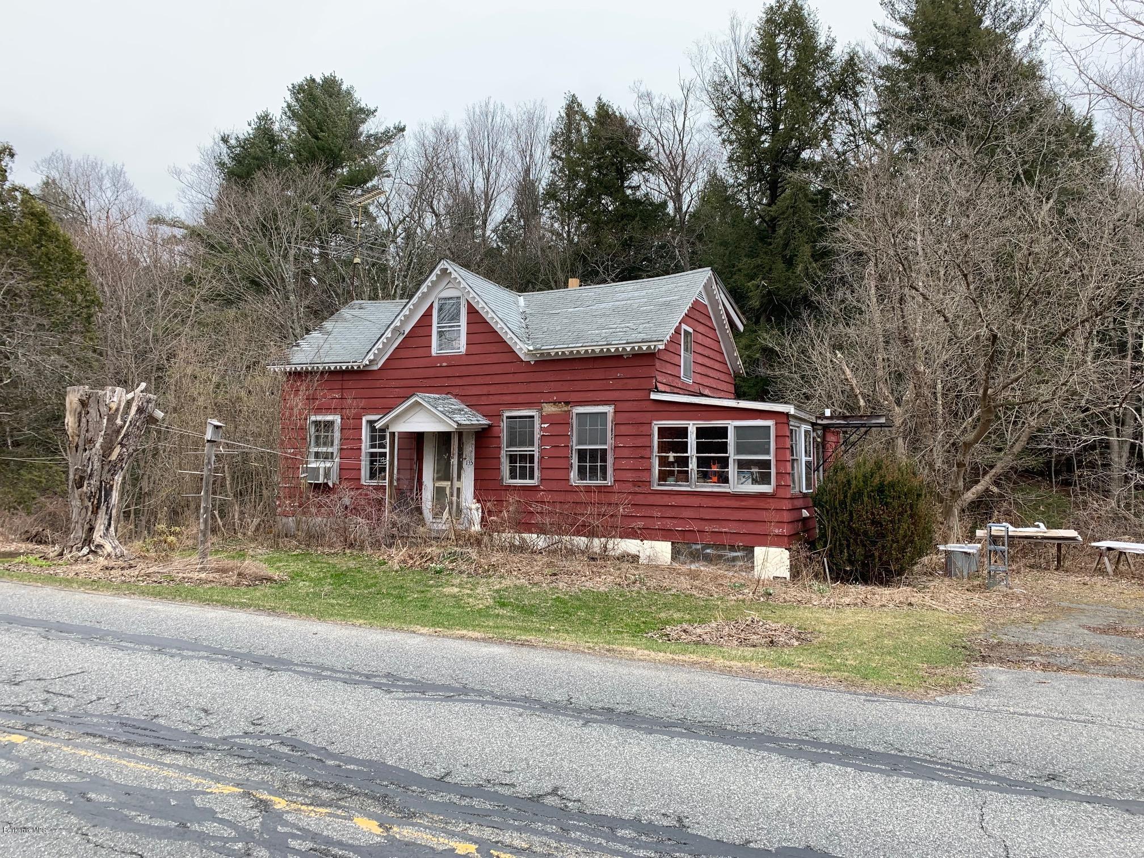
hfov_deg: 67.3
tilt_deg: +2.4
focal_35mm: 26
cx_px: 572
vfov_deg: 53.1
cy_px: 429
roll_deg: -0.7
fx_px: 859
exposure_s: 1/135
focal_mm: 4.25
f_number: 1.8
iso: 25
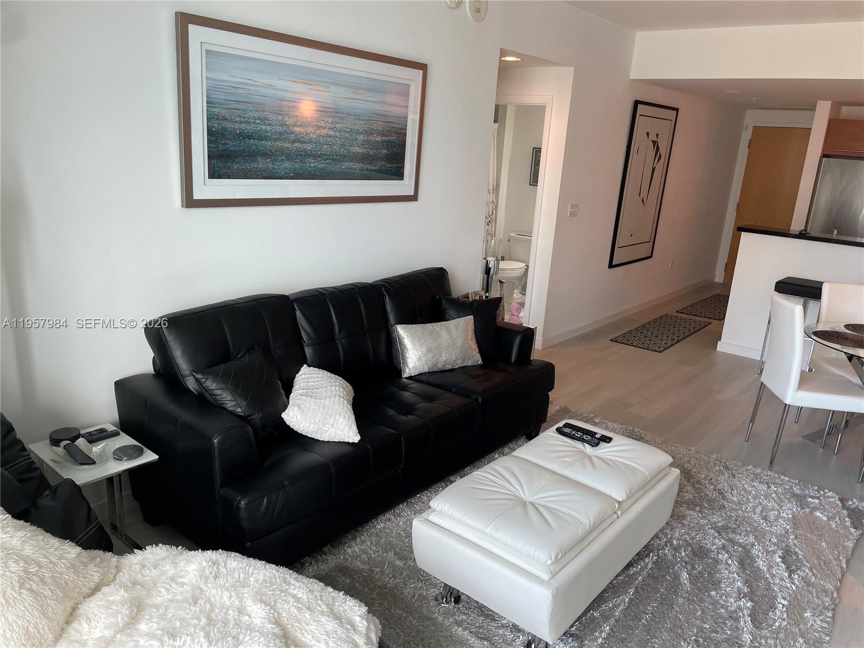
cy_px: 324
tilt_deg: -16.5
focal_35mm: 26
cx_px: 432
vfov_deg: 53.1
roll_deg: -3.9
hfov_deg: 67.3
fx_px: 649
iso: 80
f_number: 1.6
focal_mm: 4.2
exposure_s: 1/120
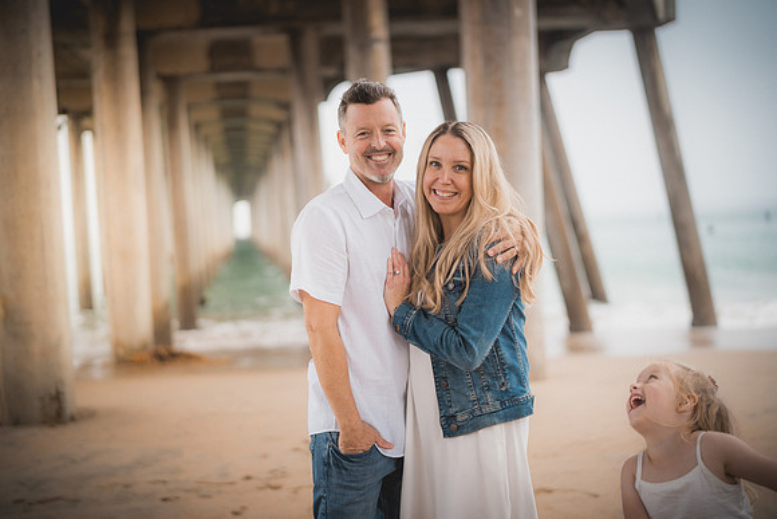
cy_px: 260
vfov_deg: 27.0
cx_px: 388
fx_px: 1079
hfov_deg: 39.6
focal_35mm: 50
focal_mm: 50
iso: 160
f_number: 1.4
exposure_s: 1/1600
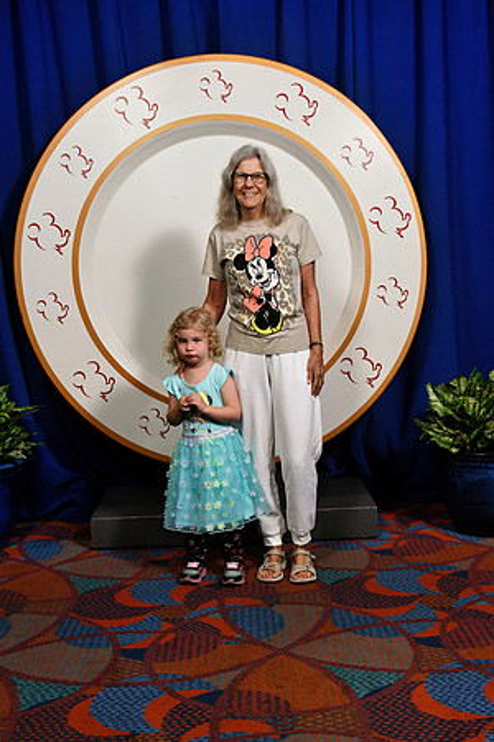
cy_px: 371
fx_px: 864
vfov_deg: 46.4
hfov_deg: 31.9
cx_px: 247
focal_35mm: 42
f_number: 7.1
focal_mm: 28
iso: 1000
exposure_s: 1/125
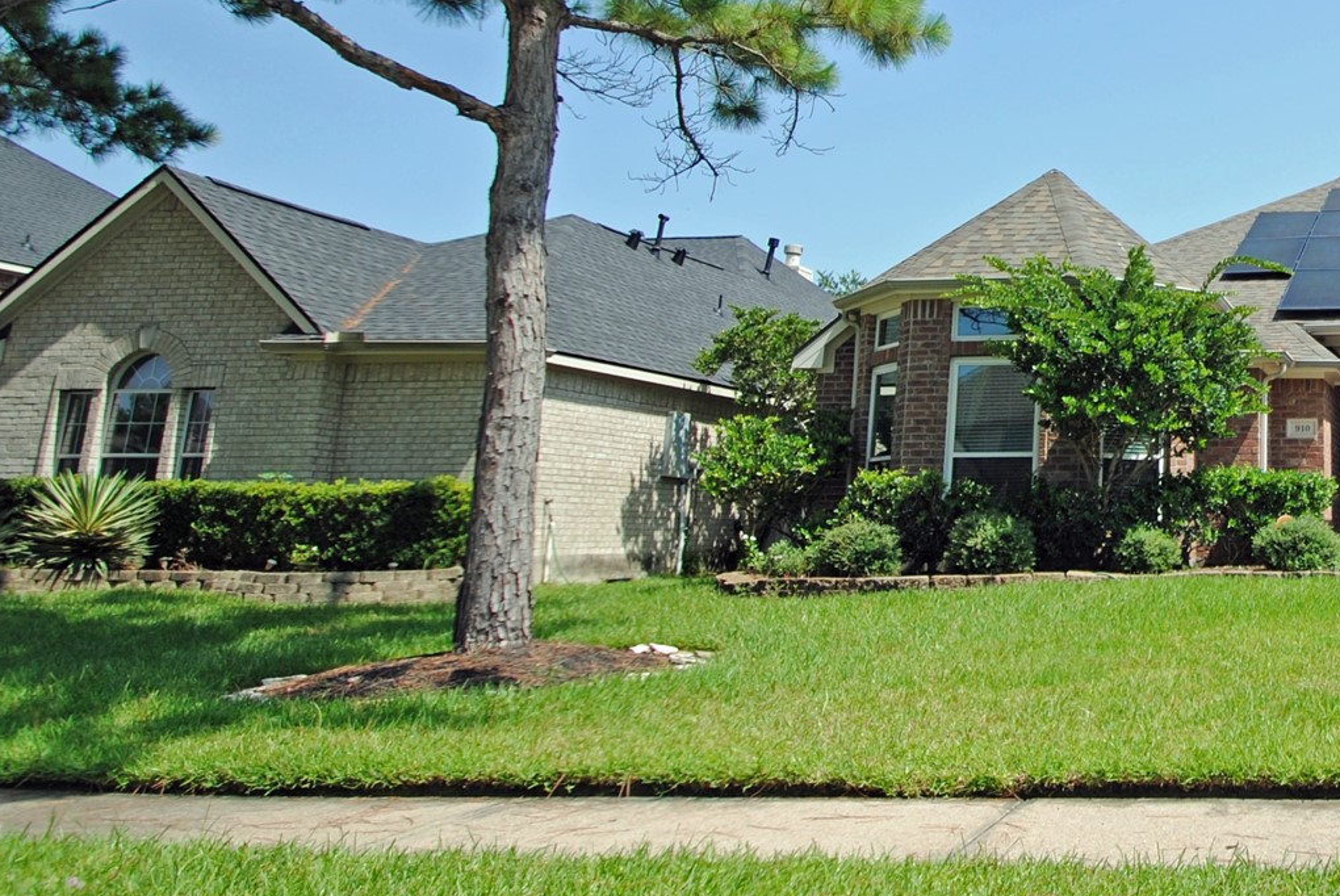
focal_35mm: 35
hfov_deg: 46.2
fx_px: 1306
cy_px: 194
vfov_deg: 36.7
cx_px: 1320
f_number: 4.5
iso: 100
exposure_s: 1/640
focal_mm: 11
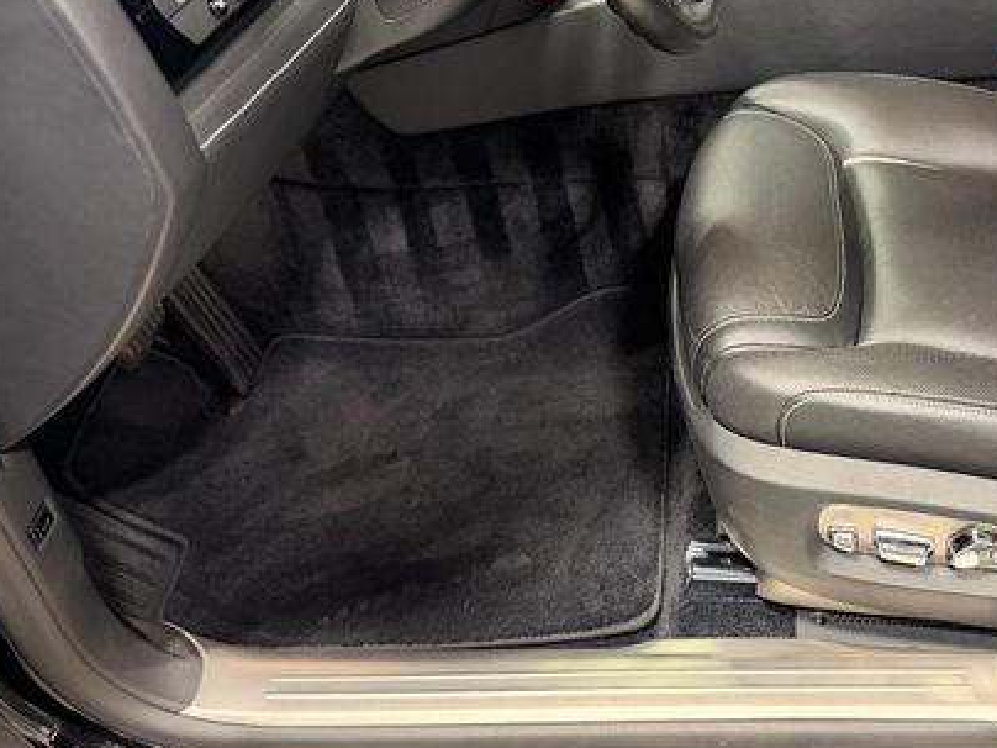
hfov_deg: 47.6
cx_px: 716
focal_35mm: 38
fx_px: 1094
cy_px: 383
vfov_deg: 37.7
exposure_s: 1/60
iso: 400
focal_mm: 6.76
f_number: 1.78
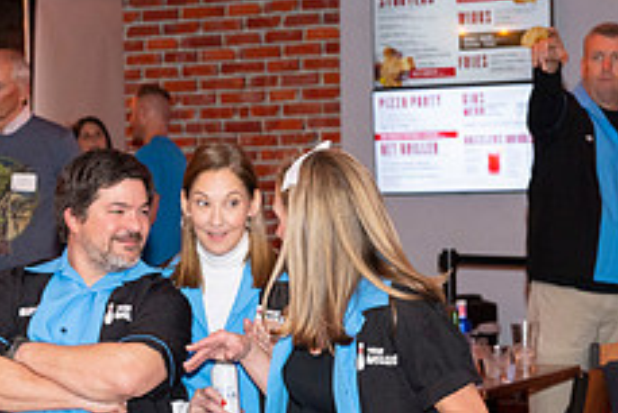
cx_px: -154
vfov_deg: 10.6
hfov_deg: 15.2
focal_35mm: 129
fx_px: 2216
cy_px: 385
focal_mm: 51
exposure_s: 1/100
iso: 2000
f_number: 5.6
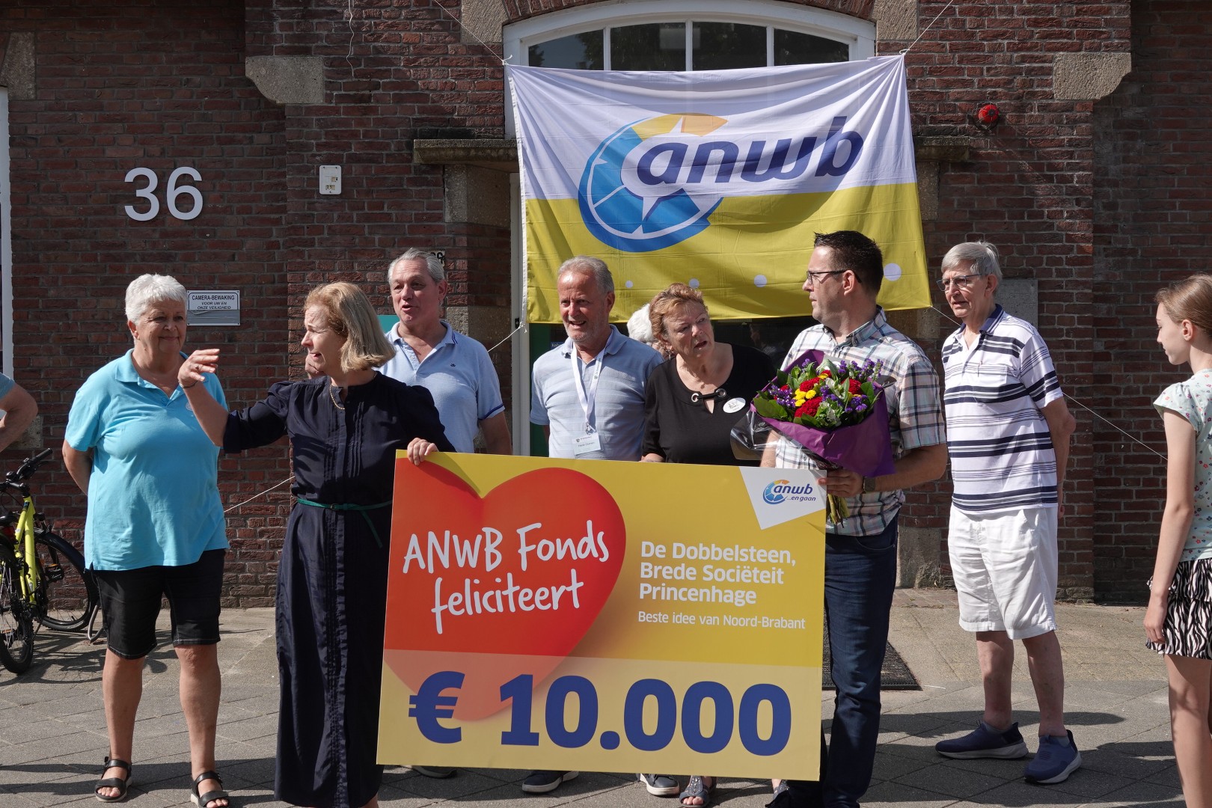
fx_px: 1481
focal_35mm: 44
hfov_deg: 44.5
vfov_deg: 30.5
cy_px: 404
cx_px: 606
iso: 100
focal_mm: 16.31
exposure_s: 1/800
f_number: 4
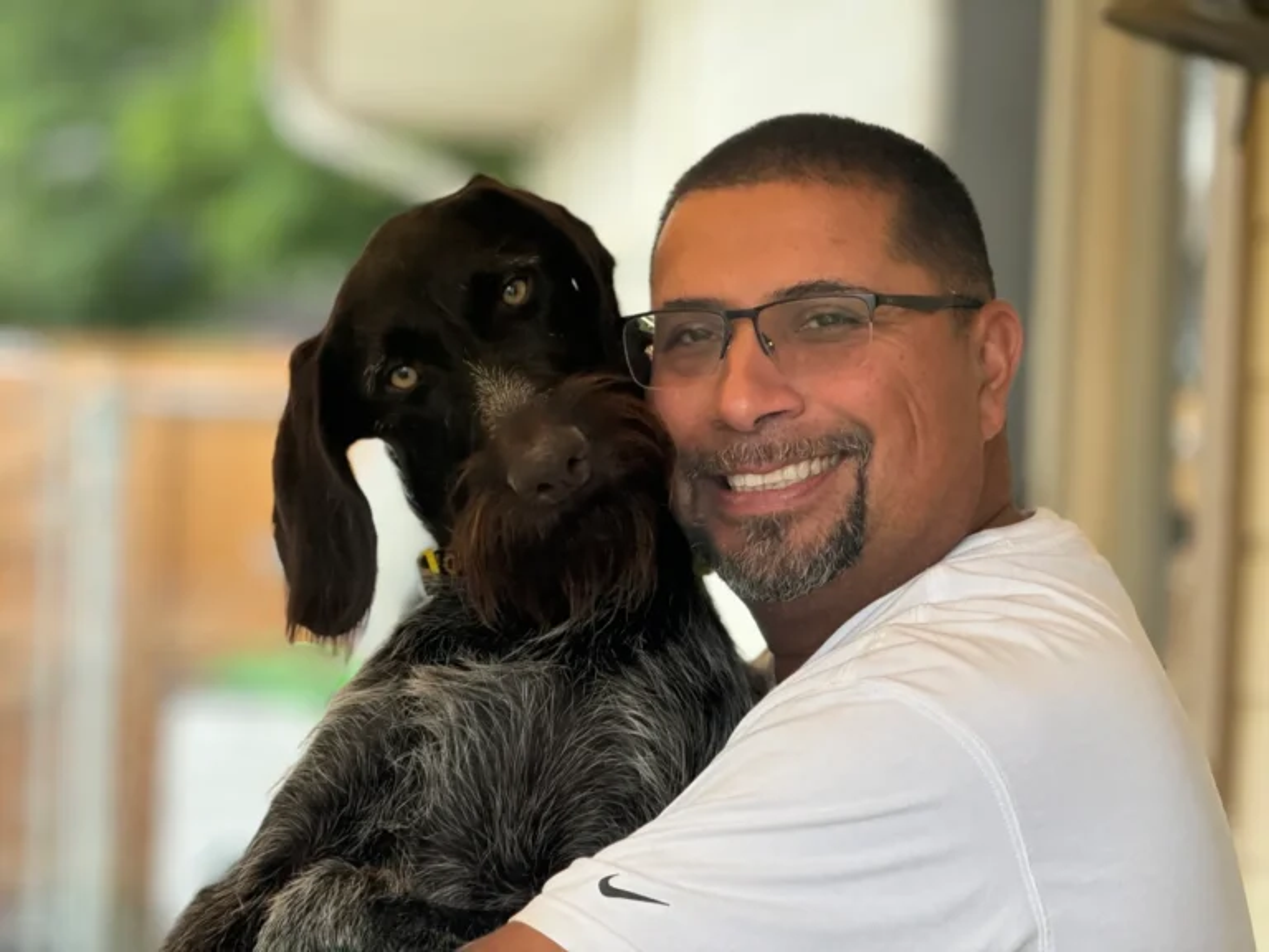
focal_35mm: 120
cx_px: 634
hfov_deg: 16.4
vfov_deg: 12.3
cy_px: 476
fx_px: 4399
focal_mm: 15.66
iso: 200
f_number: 2.8
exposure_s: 1/99
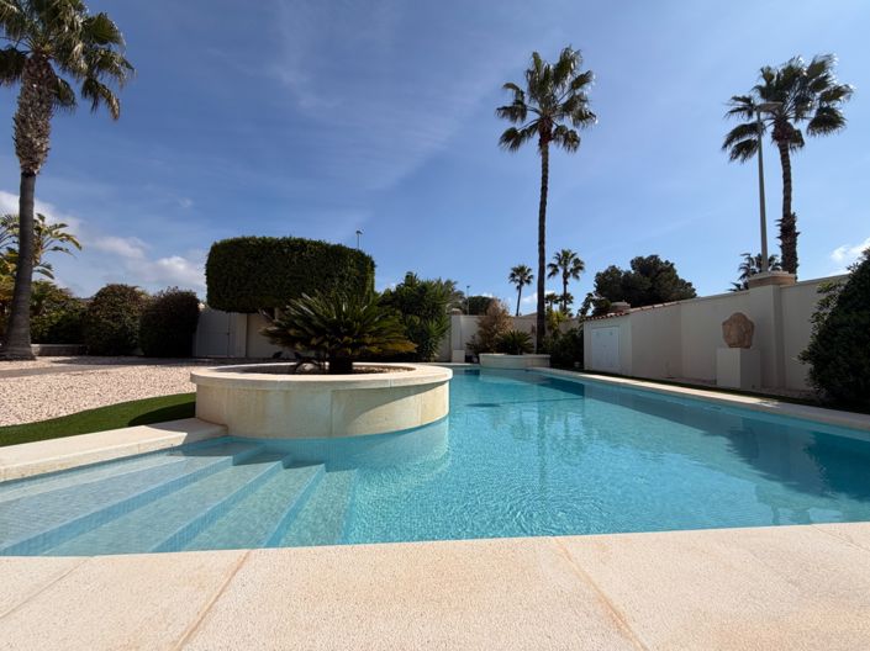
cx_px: 435
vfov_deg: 85.6
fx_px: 352
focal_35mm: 14
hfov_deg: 102.1
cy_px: 326
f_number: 2.2
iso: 20
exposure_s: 1/1572
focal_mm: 2.22
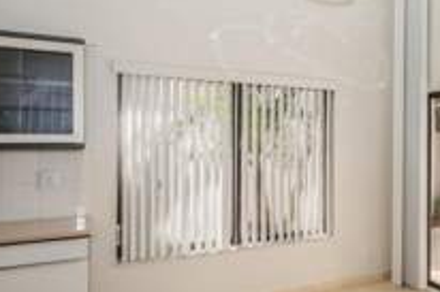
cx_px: 410
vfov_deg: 37.7
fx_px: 427
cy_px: 127
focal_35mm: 35
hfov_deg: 47.8
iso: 200
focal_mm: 10
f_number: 6.3
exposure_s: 1/160
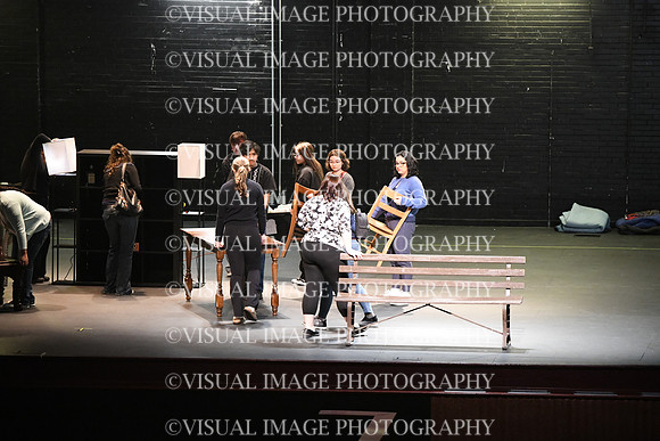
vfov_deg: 6.9
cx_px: 330
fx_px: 3667
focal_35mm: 200
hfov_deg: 10.3
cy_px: 220
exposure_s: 1/320
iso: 12800
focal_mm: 200
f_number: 2.8
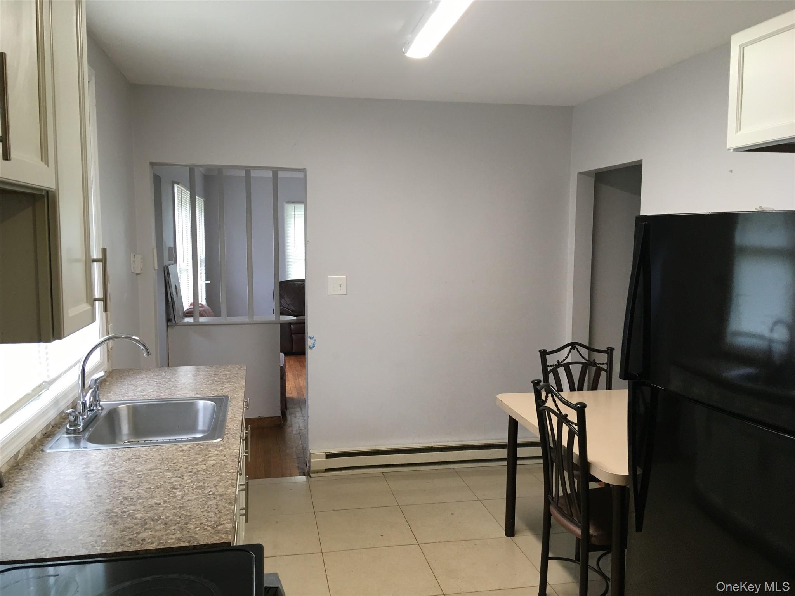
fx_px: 666
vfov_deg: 48.2
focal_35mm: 29
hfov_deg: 61.7
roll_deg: +0.8
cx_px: 398
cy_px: 298
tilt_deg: -5.4
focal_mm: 4.15
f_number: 2.2
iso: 40
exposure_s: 1/30
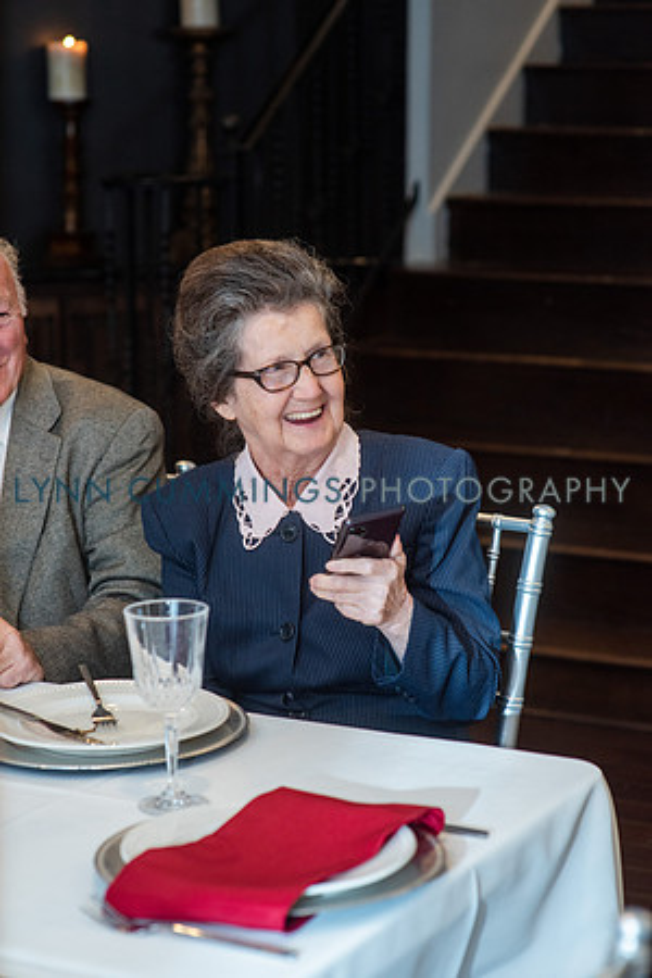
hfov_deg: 16.1
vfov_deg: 23.9
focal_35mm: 85
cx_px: 326
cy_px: 489
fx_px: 2309
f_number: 3.2
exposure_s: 1/160
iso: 1250
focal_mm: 85
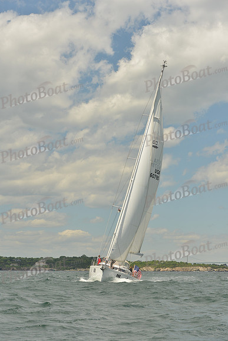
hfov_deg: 19.5
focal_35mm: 70
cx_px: 114
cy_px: 170
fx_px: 665
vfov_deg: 28.8
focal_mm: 70
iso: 400
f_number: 6.3
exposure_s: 1/800
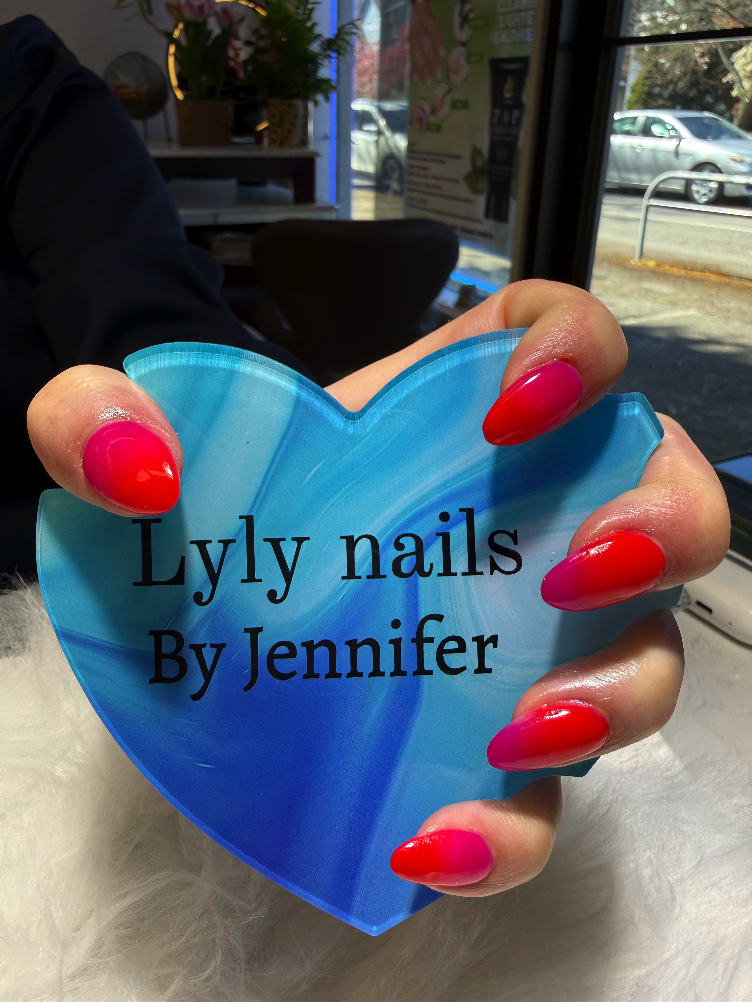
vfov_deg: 71.6
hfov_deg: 56.8
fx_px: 695
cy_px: 501
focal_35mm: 24
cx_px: 376
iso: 40
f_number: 2.2
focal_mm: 2.22
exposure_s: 1/217
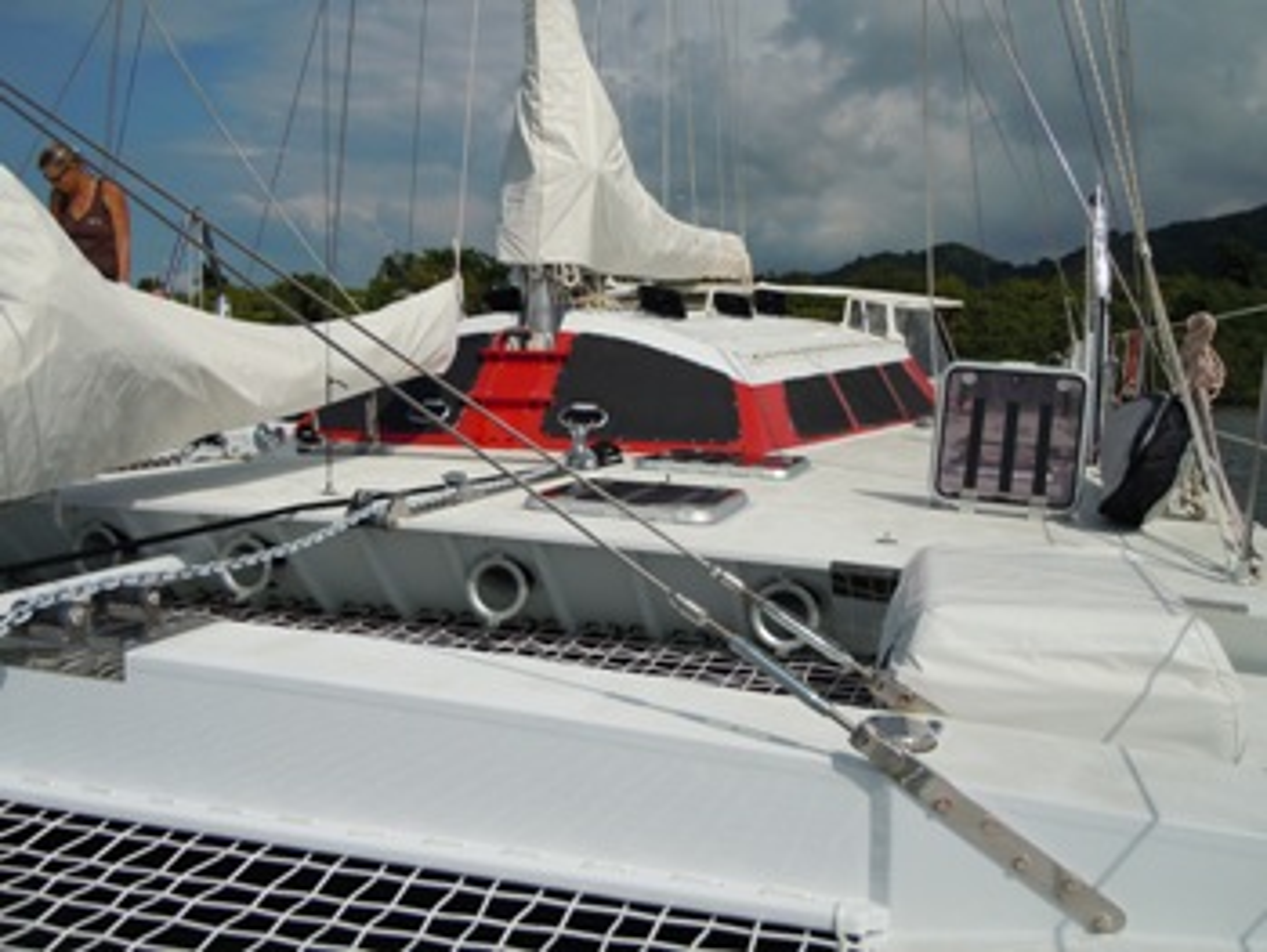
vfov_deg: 46.8
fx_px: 1099
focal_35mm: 30
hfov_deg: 59.9
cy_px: 476
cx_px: 634
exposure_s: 1/800
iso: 100
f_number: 7
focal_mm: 5.4
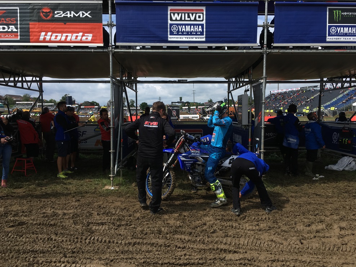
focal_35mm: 30
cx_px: 179
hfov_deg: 60.0
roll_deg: +1.3
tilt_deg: -5.2
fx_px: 308
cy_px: 136
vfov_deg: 46.8
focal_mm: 4.15
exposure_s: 1/1326
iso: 25
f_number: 2.2
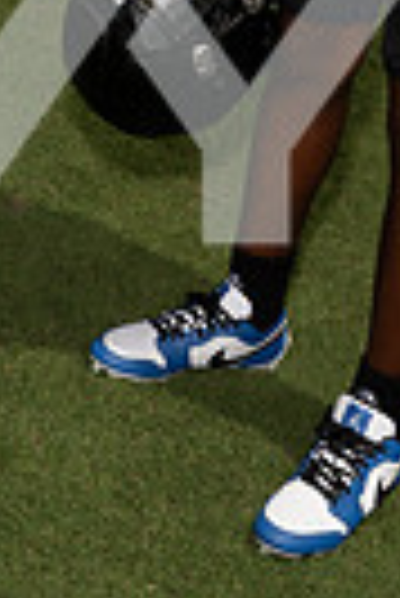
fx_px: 1795
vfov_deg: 17.6
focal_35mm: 108
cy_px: -207
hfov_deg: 12.6
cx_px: 364
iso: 100
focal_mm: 32
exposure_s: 1/250
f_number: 14
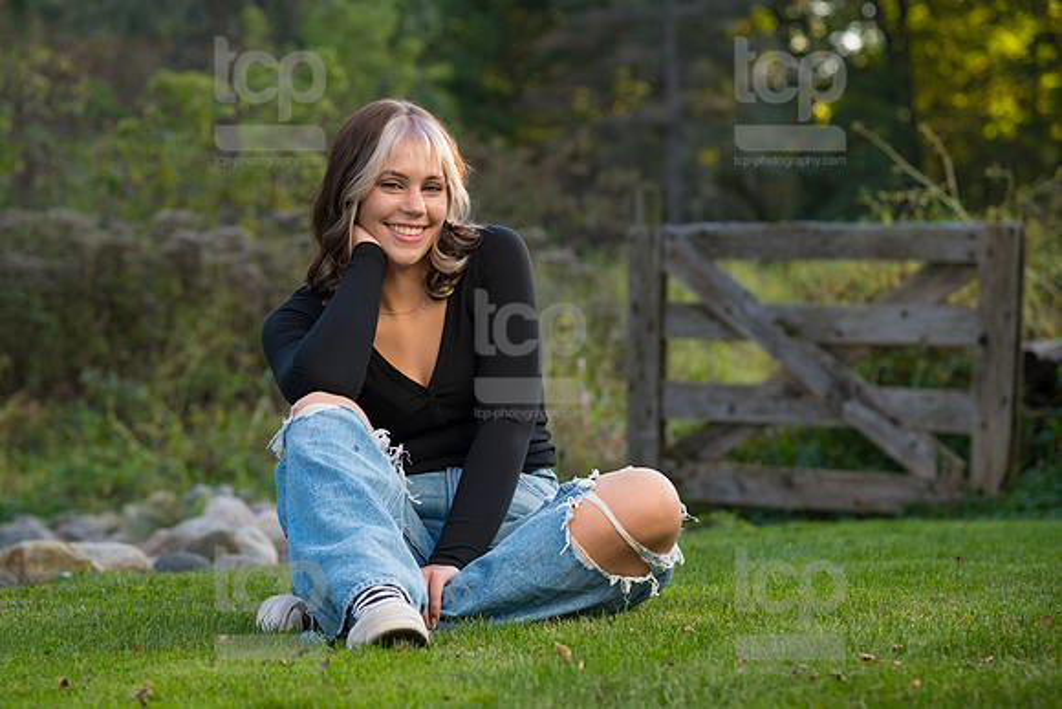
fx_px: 3586
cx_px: 461
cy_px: 341
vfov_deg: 11.3
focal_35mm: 122
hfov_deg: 16.8
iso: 250
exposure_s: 1/250
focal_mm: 100
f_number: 4.5
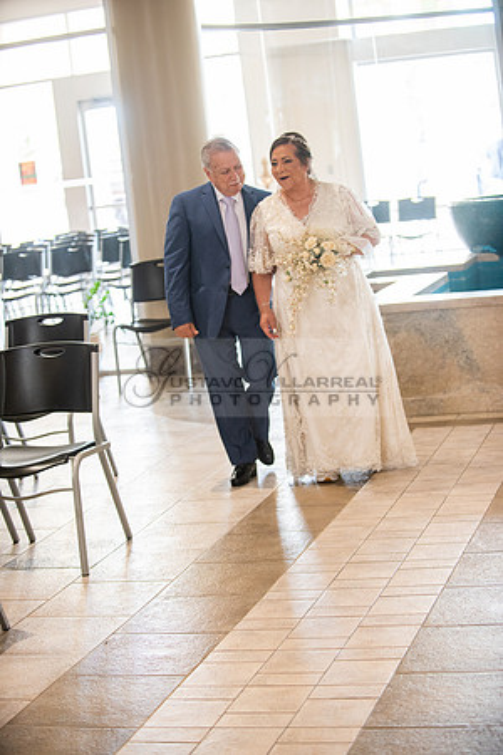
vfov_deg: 28.8
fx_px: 1467
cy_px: 378
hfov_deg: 19.5
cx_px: 252
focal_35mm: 70
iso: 1600
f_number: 2.8
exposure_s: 1/160
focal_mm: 70
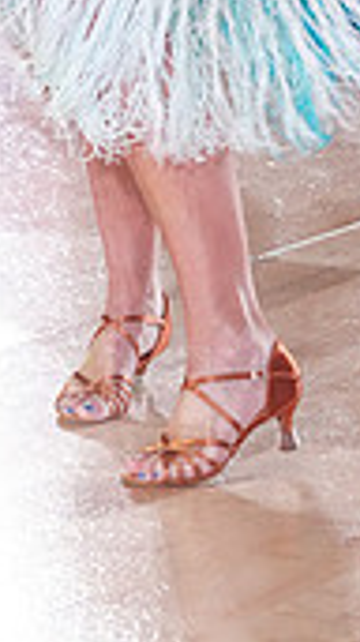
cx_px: -126
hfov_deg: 4.1
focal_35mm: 298
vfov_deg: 7.1
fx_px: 5065
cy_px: -428
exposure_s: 1/320
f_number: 4
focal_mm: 84
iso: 2000
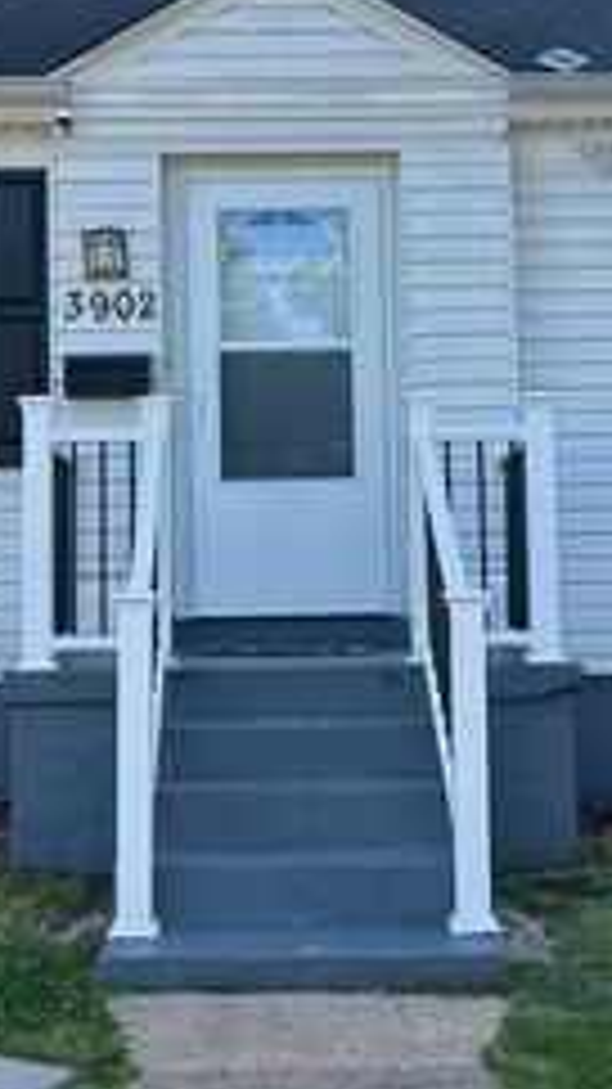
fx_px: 1559
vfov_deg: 38.4
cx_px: 302
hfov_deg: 22.2
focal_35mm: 54
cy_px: 457
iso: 80
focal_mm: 6.86
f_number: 1.78
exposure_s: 1/762
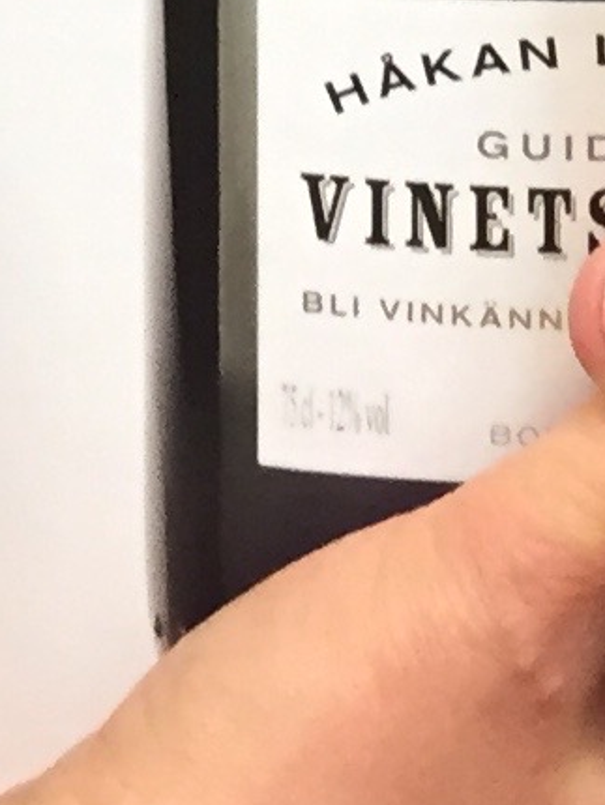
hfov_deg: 6.8
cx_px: 403
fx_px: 5122
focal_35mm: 220
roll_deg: +0.4
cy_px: -1754
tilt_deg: -11.1
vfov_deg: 7.6
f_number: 2.2
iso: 64
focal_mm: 4.15
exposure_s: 1/33
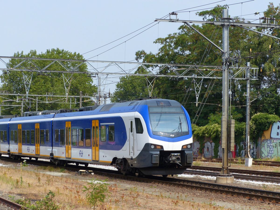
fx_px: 979
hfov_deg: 16.3
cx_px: 140
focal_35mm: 121
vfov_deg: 12.2
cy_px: 105
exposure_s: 1/640
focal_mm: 21.8
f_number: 4
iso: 100
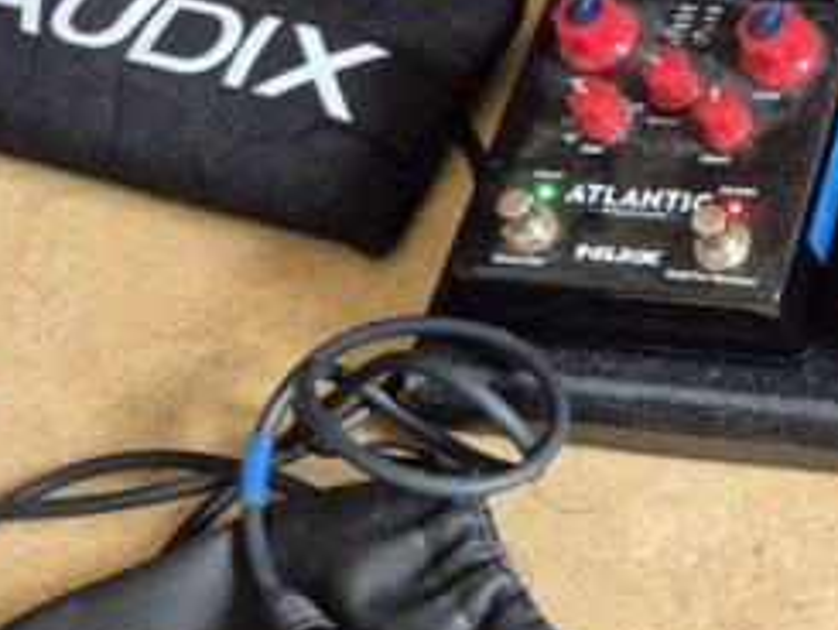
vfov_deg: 15.1
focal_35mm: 96
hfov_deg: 18.6
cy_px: -34
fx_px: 2325
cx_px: 1163
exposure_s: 1/100
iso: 320
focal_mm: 5.4
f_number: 1.8
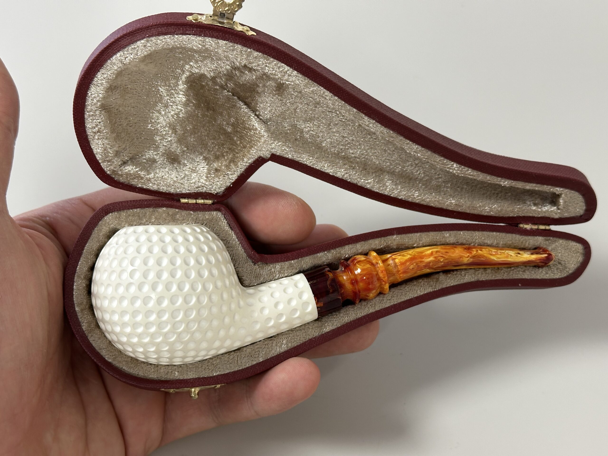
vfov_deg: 30.3
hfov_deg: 39.7
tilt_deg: -52.7
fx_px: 843
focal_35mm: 48
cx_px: 304
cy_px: 228
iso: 100
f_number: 1.78
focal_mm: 6.86
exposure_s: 1/60
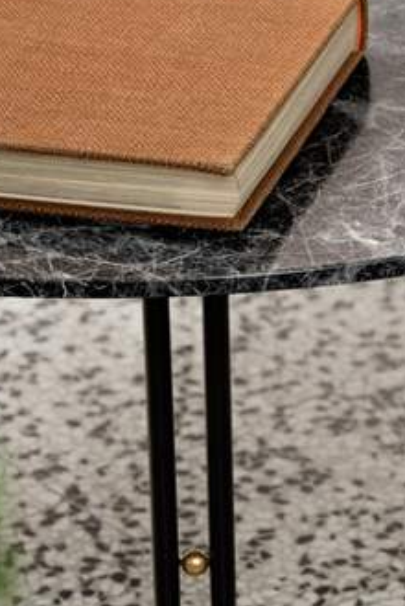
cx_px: 438
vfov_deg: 7.2
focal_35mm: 285
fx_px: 4799
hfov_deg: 4.8
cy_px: 181
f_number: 4
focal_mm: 68
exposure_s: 1/100
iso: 1000
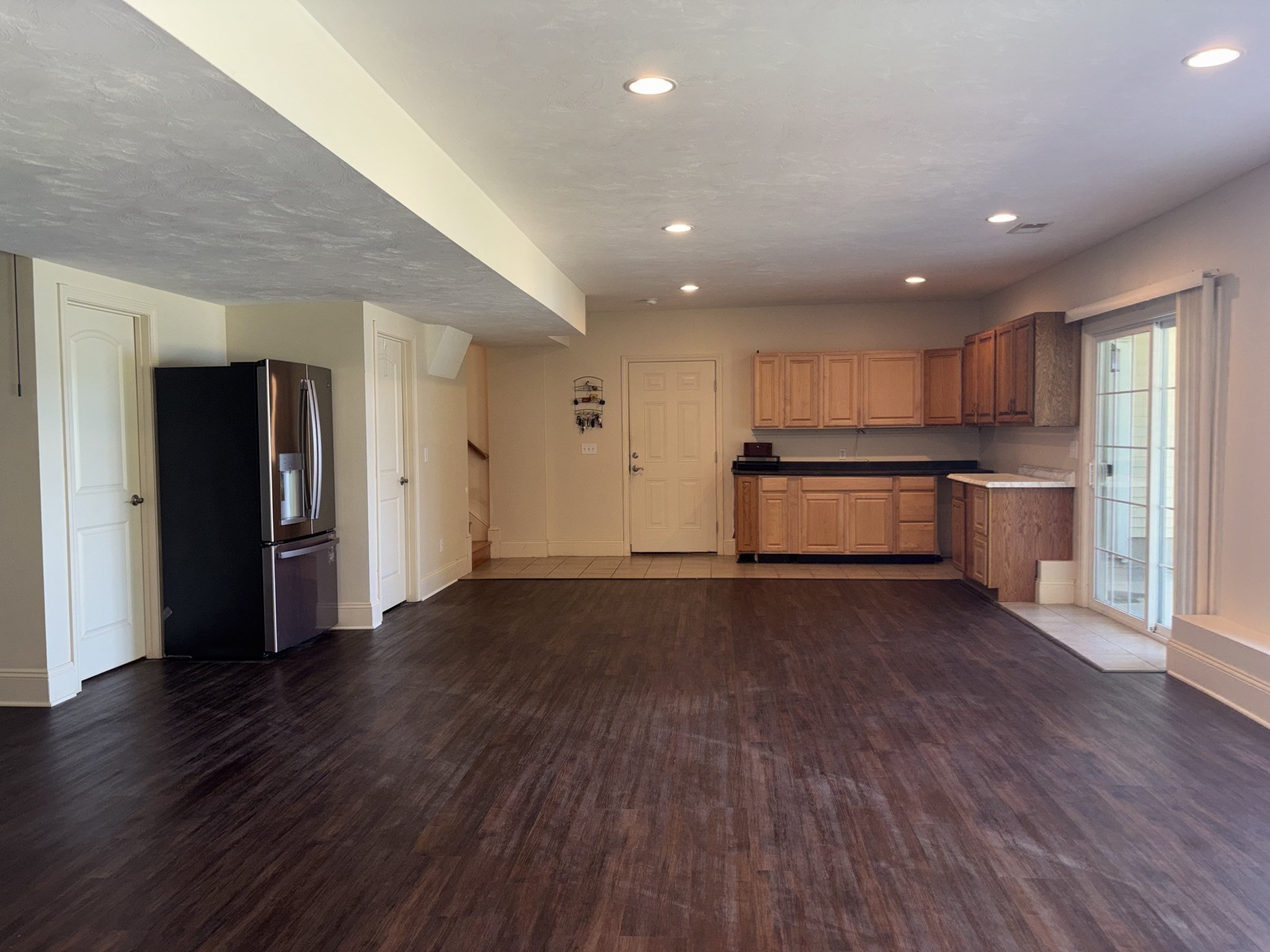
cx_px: 635
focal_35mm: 26
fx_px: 954
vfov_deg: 53.1
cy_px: 476
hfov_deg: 67.3
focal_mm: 5.96
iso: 64
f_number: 1.6
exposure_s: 1/20
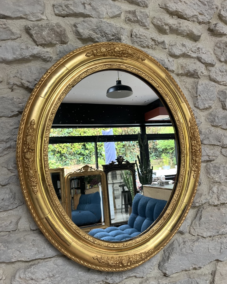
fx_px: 235
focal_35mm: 28
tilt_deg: -1.0
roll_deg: +4.0
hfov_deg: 51.5
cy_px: 143
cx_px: 111
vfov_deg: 62.2
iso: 125
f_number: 1.6
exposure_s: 1/62
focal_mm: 5.1
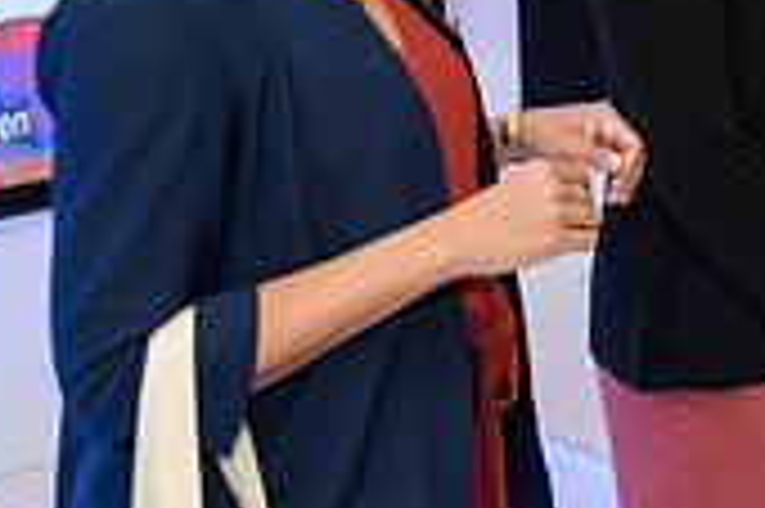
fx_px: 1741
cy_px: -97
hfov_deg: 20.8
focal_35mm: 82
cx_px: 1166
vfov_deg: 16.0
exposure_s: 1/125
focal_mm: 24
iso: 400
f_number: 3.2
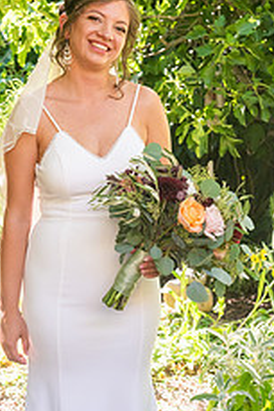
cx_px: 125
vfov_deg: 21.7
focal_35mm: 94
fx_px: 1075
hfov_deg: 14.5
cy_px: 227
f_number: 5
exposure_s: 1/320
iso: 640
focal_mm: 48
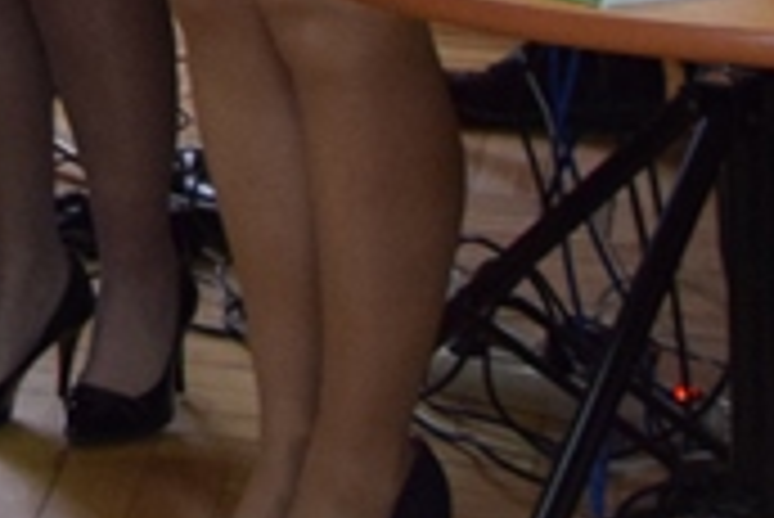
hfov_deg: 8.7
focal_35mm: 214
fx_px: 4605
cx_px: -1080
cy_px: -957
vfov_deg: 6.0
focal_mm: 24
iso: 2000
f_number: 3.8
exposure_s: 1/60
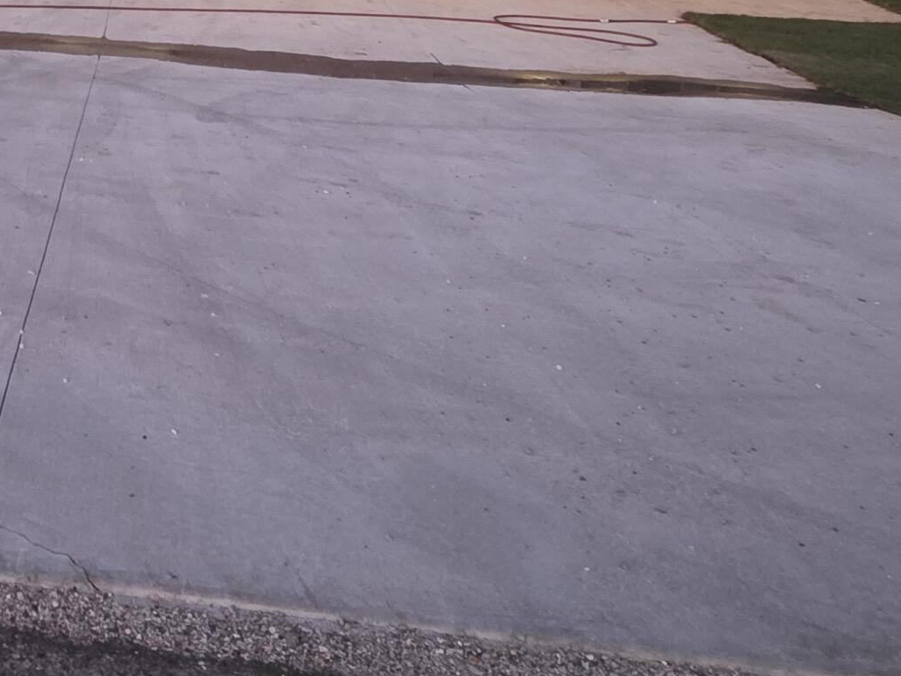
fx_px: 989
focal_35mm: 38
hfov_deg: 42.3
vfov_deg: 34.7
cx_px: 1
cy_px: 22
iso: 800
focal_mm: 2.2
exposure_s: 1/40
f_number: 1.9
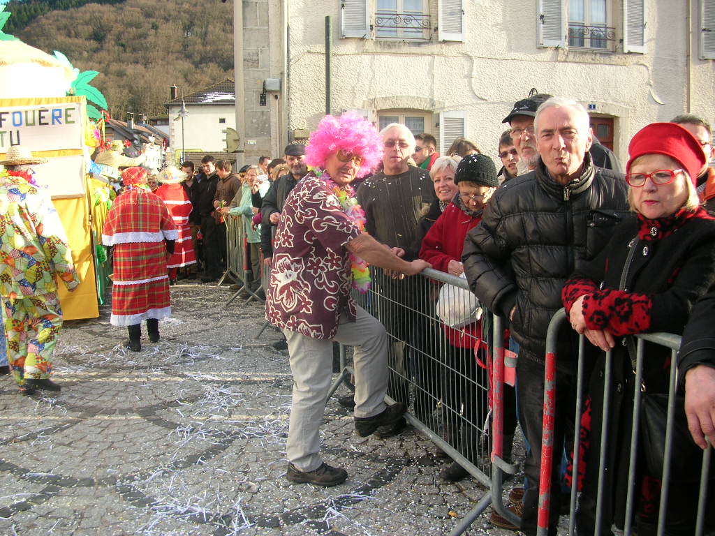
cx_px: 358
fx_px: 723
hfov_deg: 52.6
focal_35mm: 35
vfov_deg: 40.7
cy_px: 268
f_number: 2.8
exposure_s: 1/230
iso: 50
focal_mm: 5.8
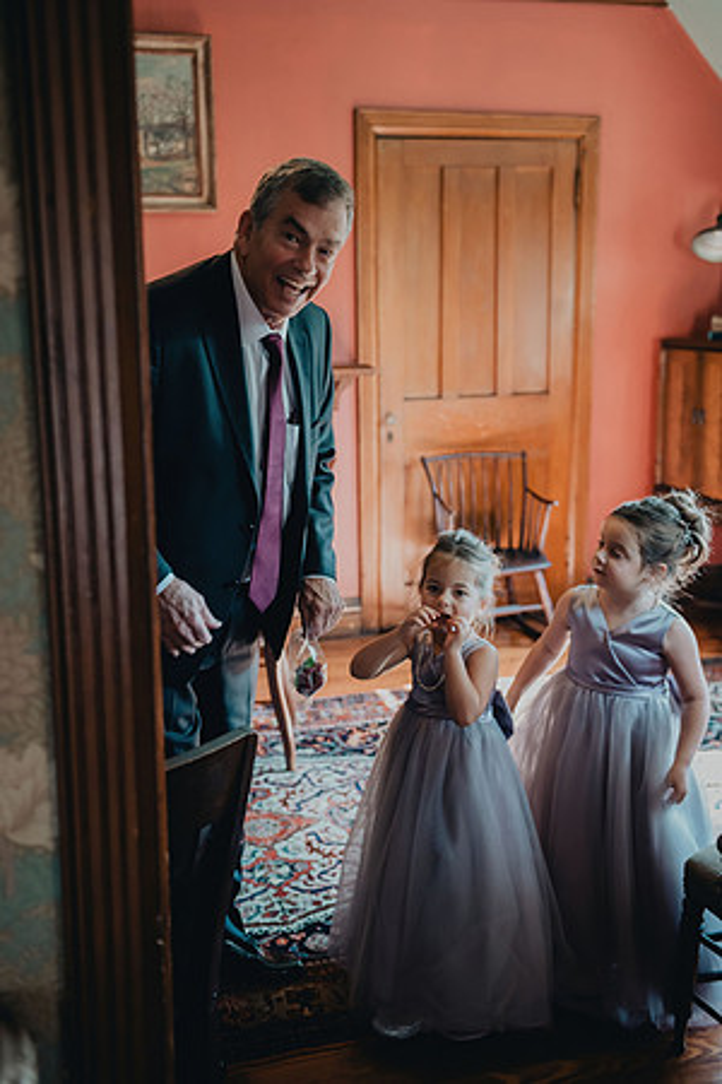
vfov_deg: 50.7
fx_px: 1143
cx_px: 361
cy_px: 542
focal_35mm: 38
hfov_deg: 35.1
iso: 1250
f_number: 2.8
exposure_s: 1/100
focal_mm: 38
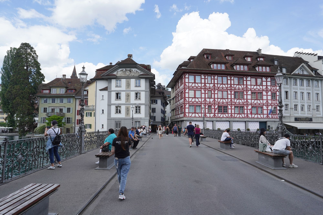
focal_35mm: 24
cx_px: 162
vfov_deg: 53.1
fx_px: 215
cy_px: 108
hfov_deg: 73.7
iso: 500
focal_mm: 24
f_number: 16
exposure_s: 1/320
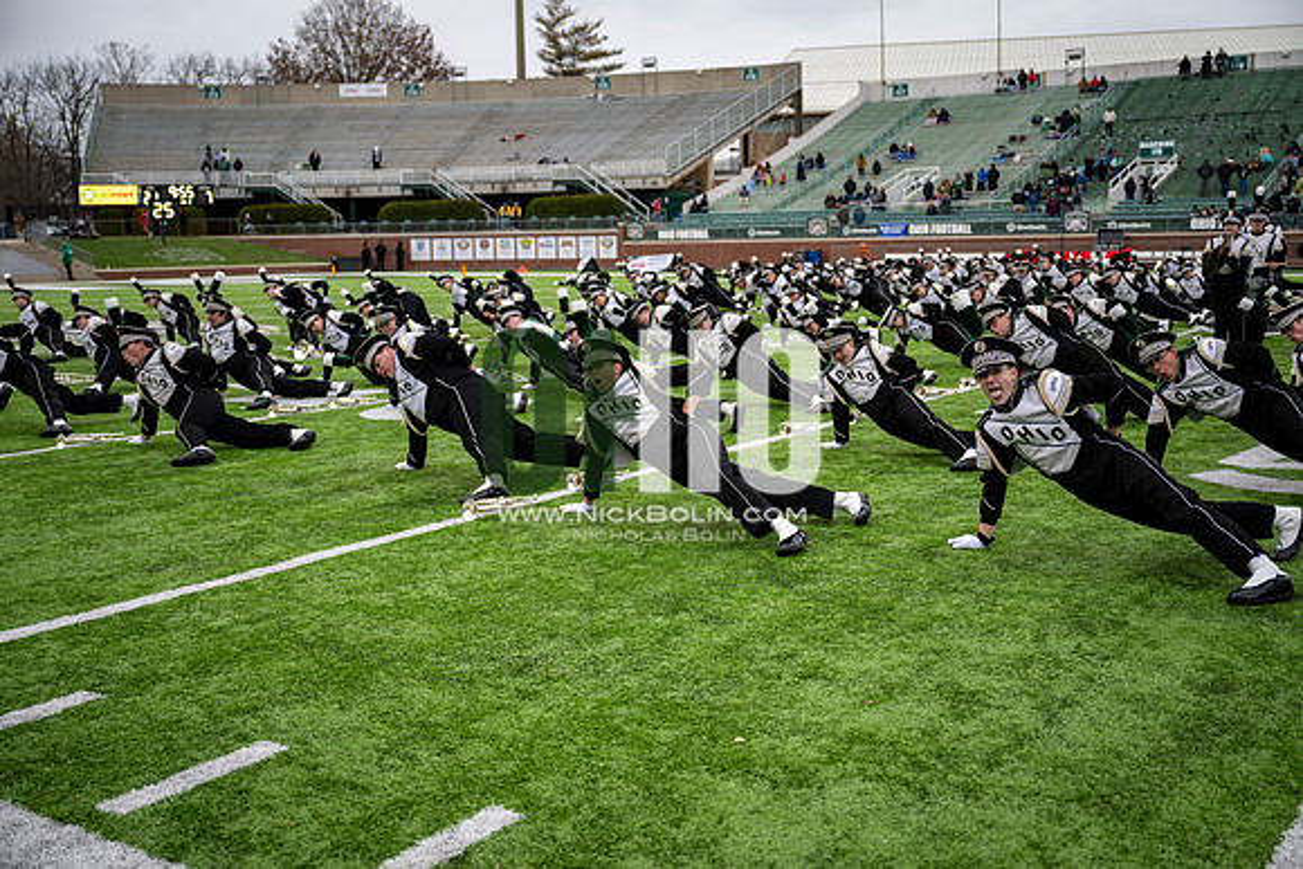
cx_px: 652
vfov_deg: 35.1
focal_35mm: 38
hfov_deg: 50.7
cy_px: 434
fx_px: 1376
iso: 100
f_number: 2.8
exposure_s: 1/500
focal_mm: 38
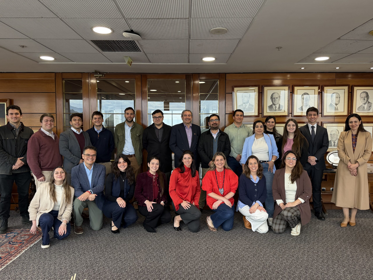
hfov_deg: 71.6
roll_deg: -0.4
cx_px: 186
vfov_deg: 56.8
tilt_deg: -3.4
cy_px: 140
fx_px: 259
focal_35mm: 24
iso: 250
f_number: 1.78
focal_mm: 6.76
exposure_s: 1/100
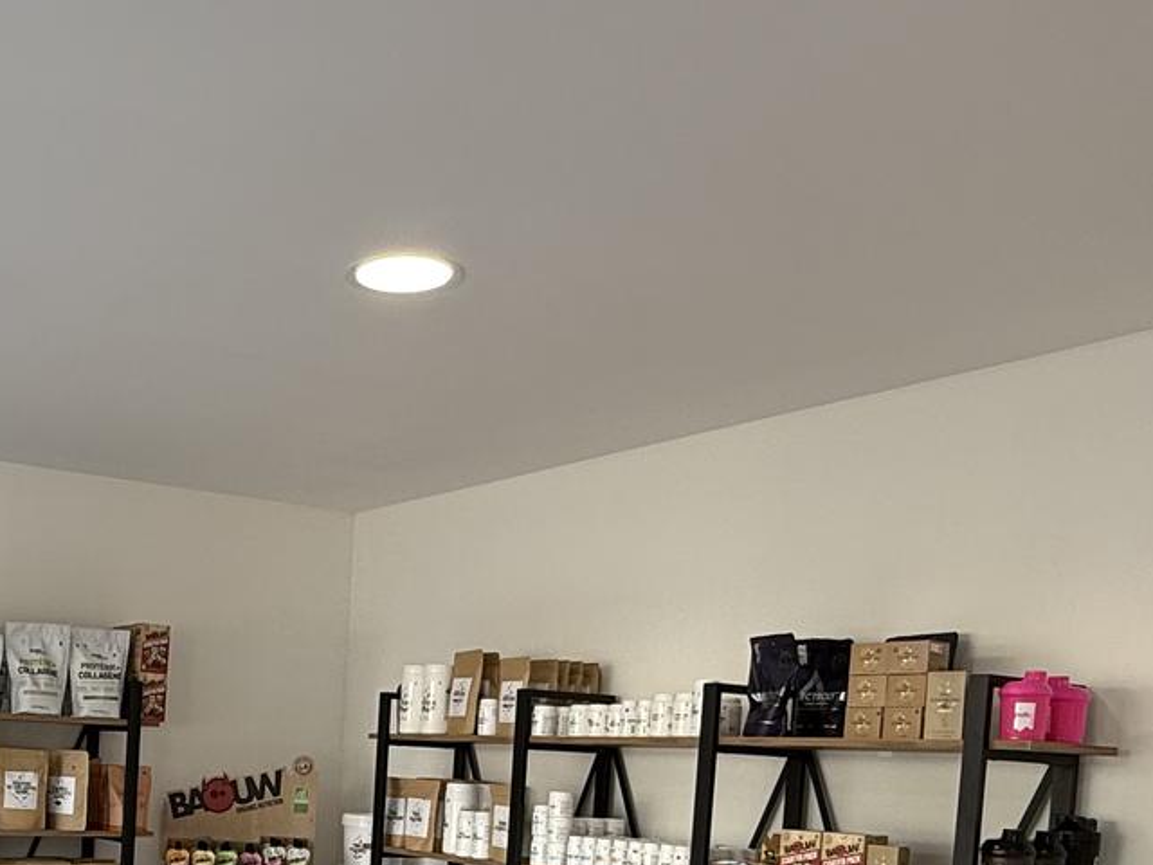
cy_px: 822
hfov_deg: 41.8
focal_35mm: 42
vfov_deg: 32.2
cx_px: 157
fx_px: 1399
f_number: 2.2
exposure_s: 1/100
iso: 64
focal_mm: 2.22
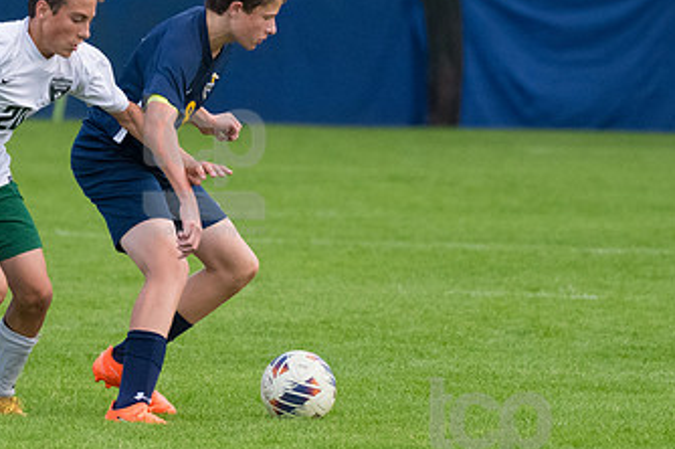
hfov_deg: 2.9
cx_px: 204
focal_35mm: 703
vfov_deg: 2.0
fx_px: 13168
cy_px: 166
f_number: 5.6
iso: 3200
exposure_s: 1/2000
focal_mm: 270
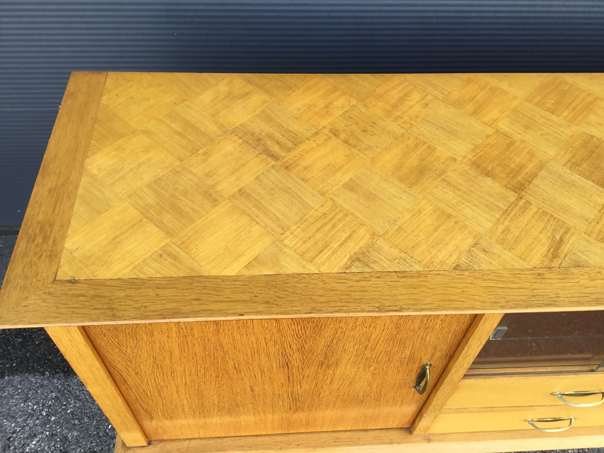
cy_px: 226
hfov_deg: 58.4
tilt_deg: -54.7
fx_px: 541
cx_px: 302
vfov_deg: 45.4
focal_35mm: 31
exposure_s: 1/100
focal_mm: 3.3
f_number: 2.4
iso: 25
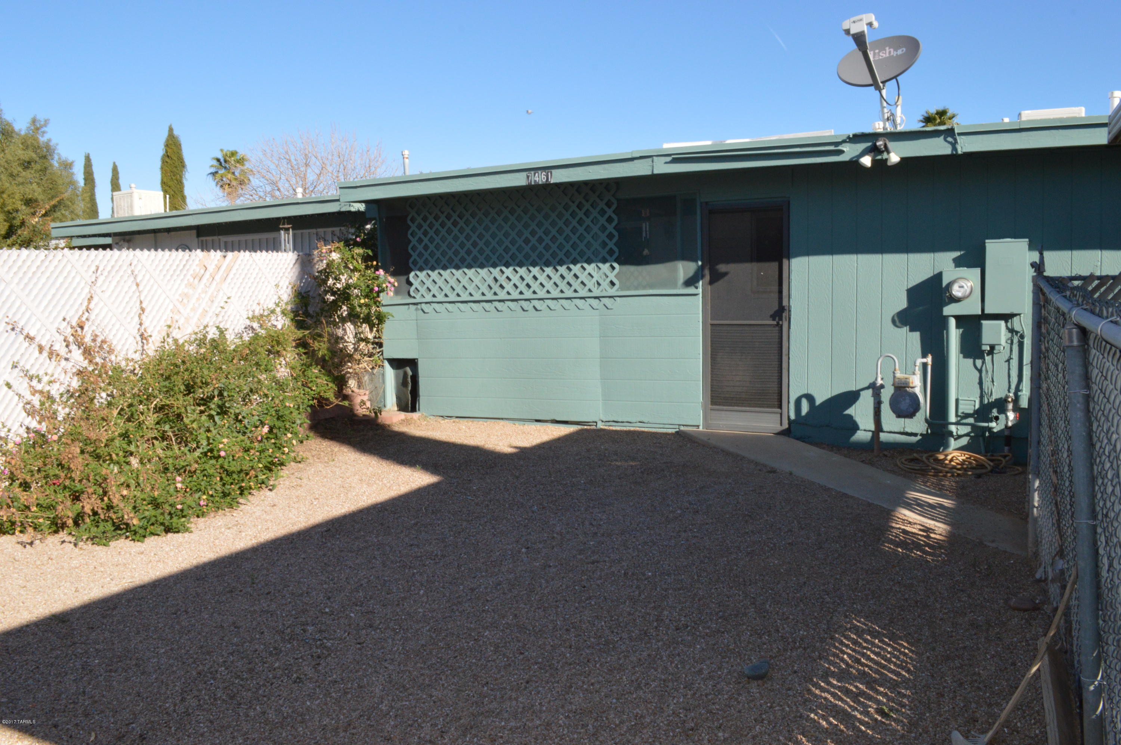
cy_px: 372
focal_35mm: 27
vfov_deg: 47.8
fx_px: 840
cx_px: 560
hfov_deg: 67.4
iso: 800
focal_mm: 18
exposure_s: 1/200
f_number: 18
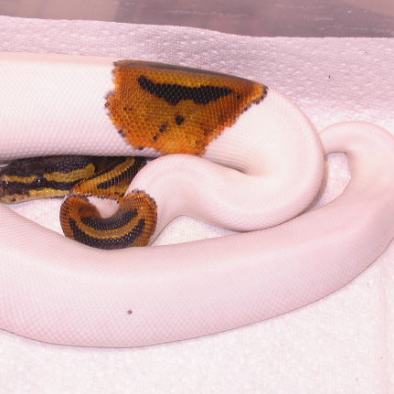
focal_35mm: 130
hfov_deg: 13.4
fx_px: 1674
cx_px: 125
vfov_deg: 13.4
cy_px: 187
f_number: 3.9
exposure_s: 1/60.3
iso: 100
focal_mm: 20.6
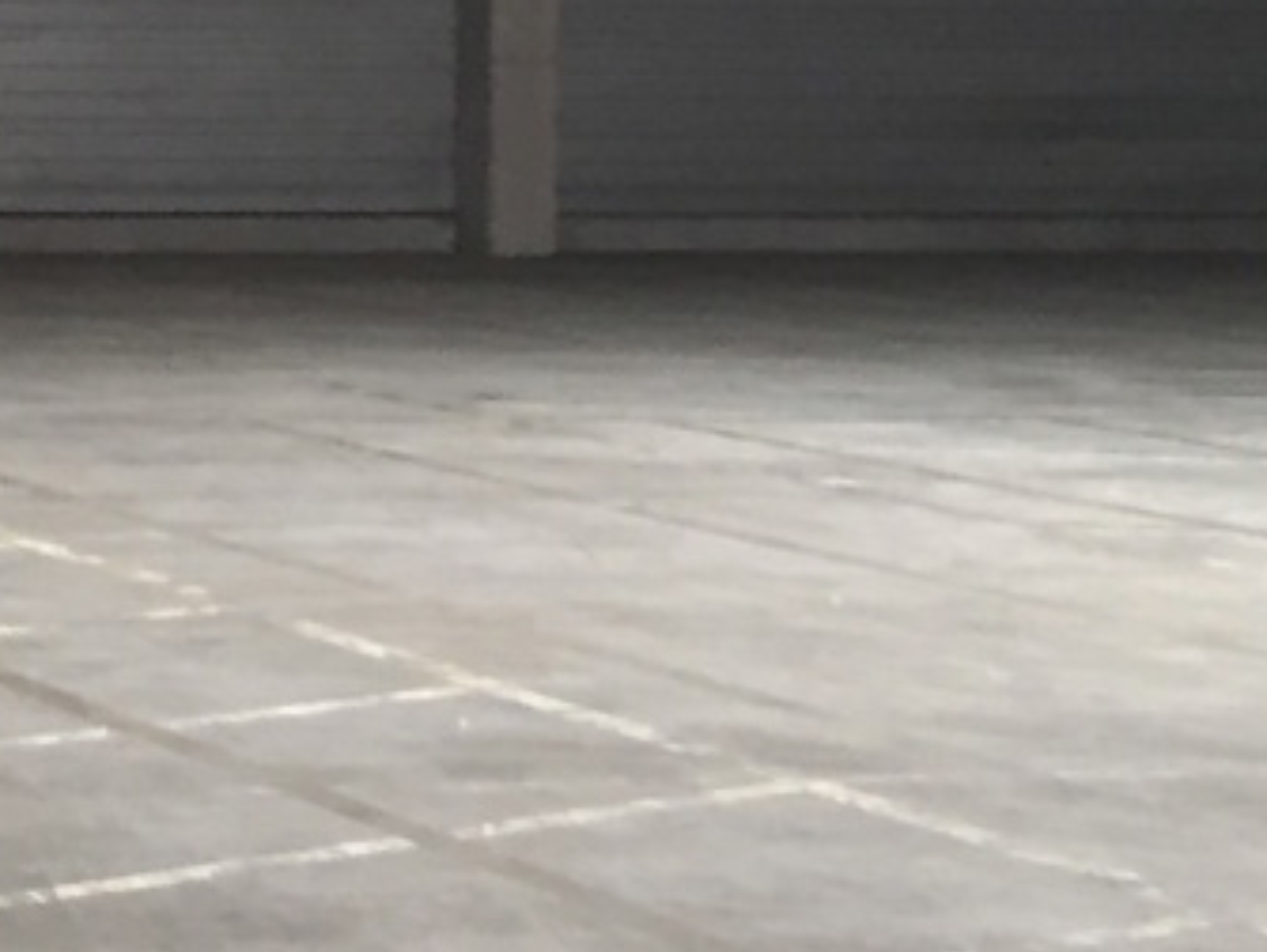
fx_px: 6082
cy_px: -45
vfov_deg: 8.9
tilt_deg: -0.5
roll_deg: -1.4
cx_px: -344
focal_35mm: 166
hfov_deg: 11.6
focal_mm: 4.15
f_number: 2.2
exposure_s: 1/33
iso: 64
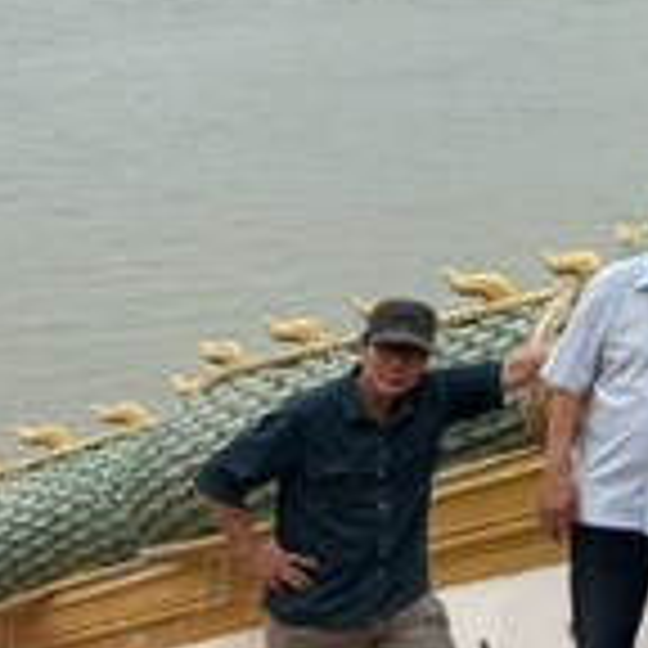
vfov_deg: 17.4
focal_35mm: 94
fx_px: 1991
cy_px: -176
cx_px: 1134
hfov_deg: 15.9
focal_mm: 6.86
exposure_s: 1/740
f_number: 1.78
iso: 80
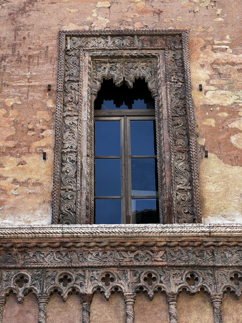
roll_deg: +0.9
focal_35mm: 77
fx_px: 718
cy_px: 162
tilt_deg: +31.4
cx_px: 121
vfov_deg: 25.3
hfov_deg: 19.1
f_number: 2.8
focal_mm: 9
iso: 32
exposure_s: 1/145
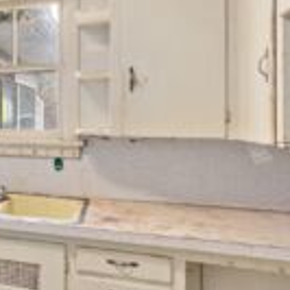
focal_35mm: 41
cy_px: 134
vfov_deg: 40.9
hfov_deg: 32.2
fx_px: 389
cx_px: -76
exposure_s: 1
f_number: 9
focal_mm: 16
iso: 320
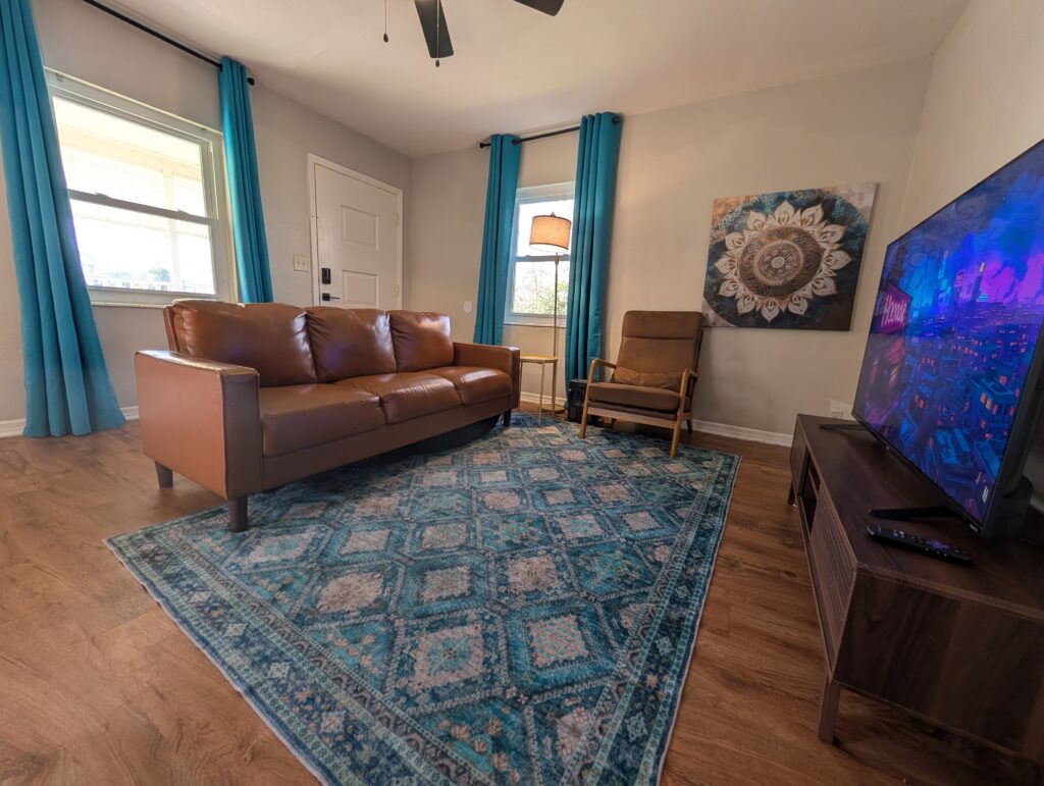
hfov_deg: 110.5
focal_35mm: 12
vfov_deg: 94.6
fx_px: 362
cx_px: 522
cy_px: 393
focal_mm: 2.02
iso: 58
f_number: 1.7
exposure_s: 1/84.2
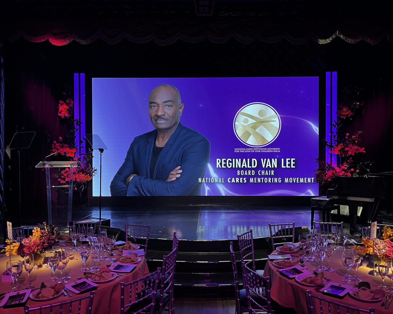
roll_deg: -0.6
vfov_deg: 51.5
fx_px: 326
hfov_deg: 62.2
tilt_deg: +0.7
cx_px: 205
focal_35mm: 28
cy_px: 159
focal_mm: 5.1
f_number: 1.6
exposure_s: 1/60
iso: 160
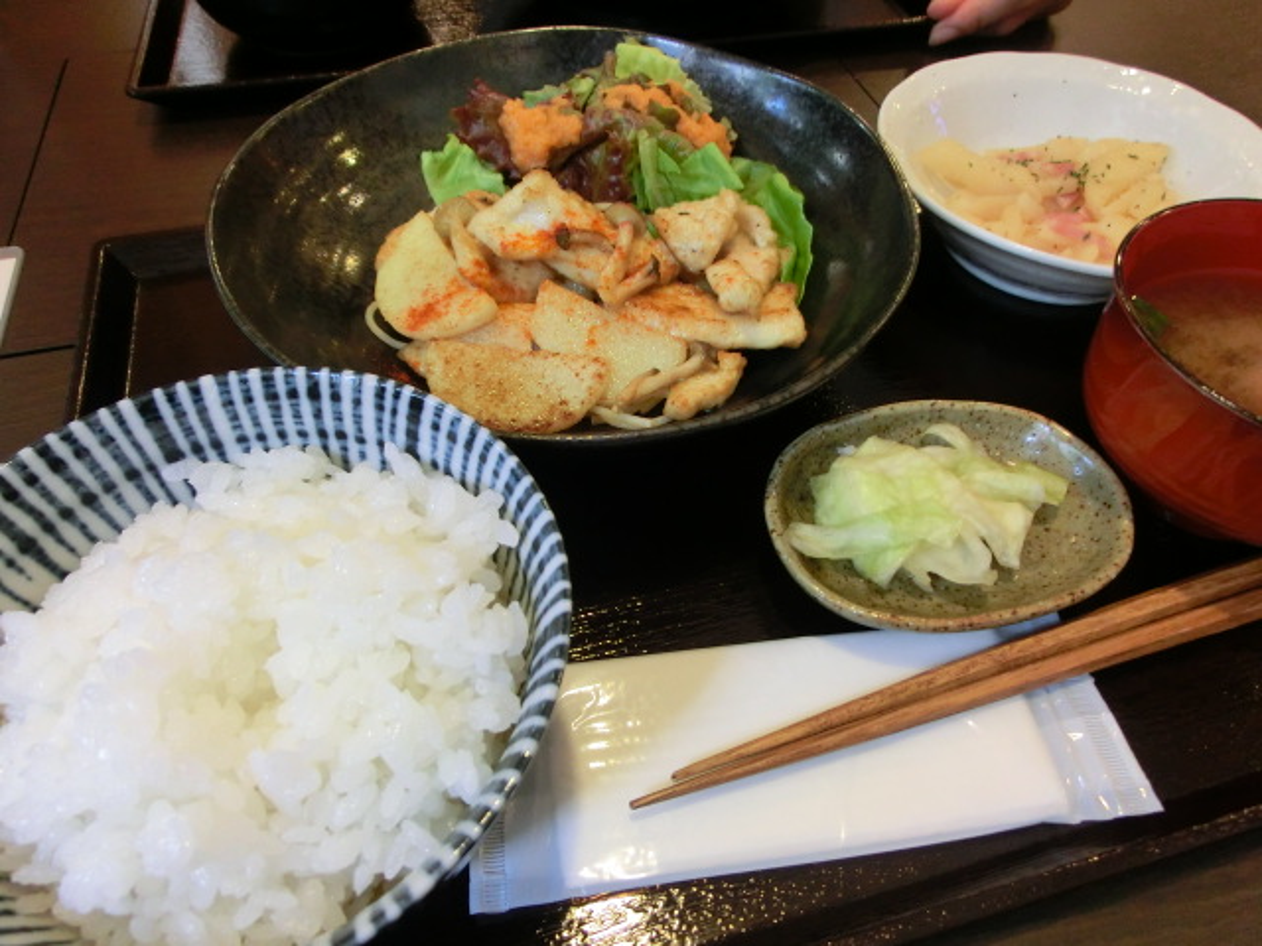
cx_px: 631
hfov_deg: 71.6
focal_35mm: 24
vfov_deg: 56.8
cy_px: 473
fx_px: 875
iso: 320
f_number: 3
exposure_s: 1/60
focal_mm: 4.24
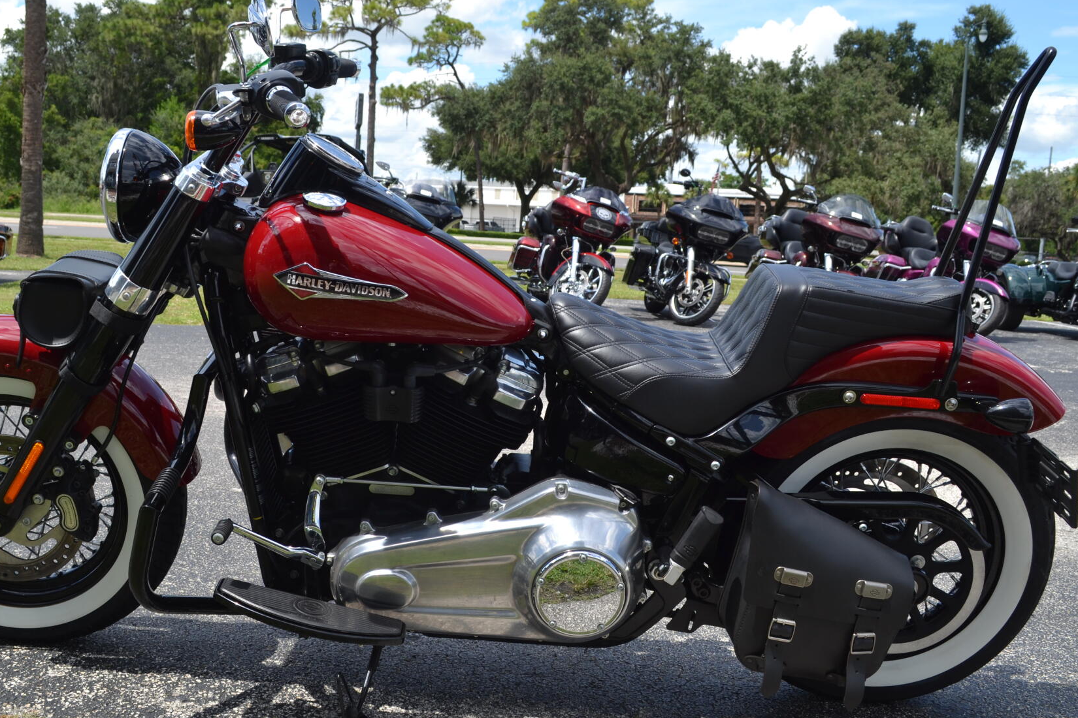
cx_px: 479
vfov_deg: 33.4
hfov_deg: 48.4
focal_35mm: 40
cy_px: 350
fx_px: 1198
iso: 100
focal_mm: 22
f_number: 7.1
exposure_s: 1/200
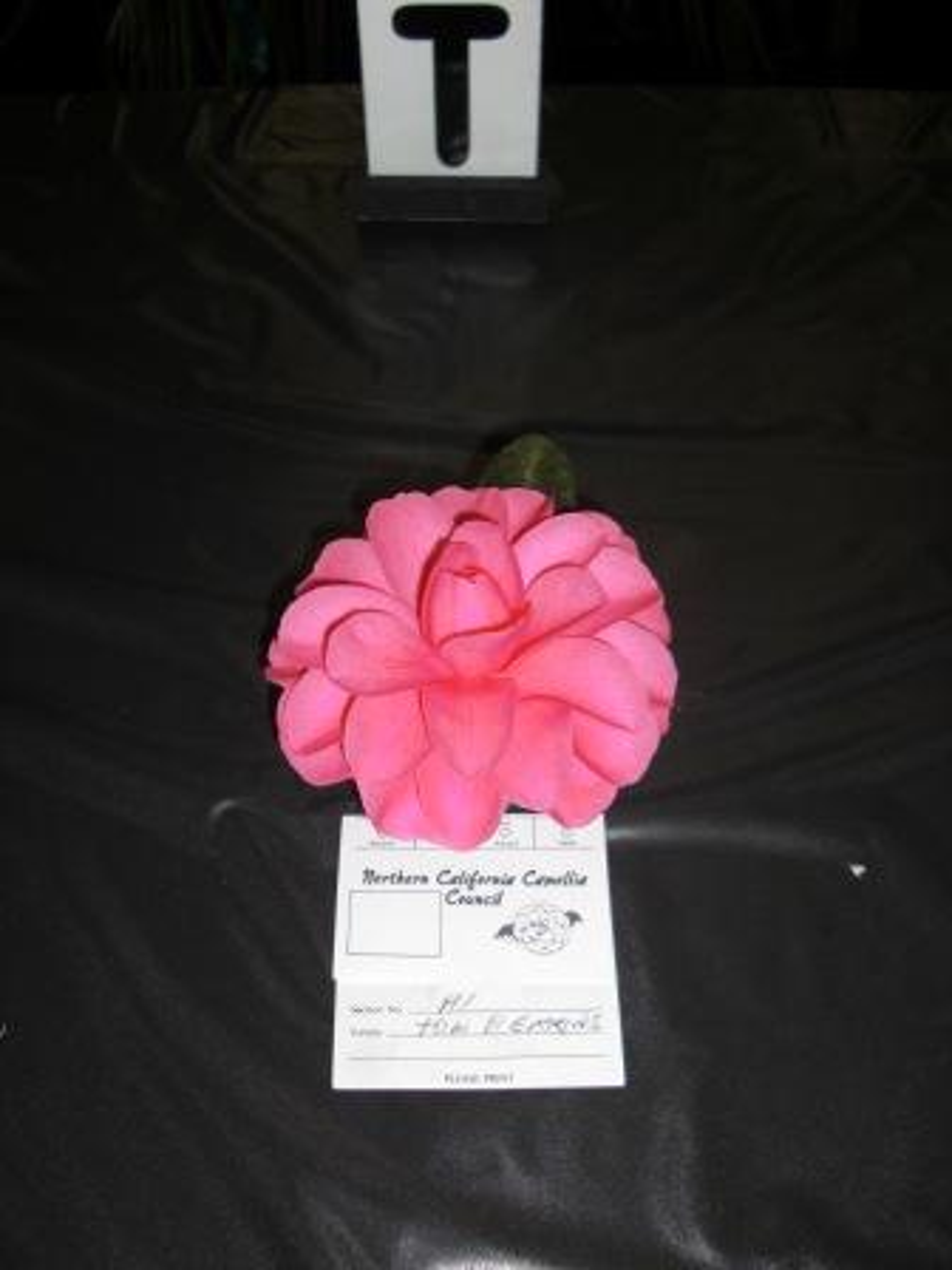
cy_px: 635
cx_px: 476
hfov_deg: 39.7
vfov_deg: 51.4
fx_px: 1320
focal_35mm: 36
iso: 50
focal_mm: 6.3
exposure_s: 1/60
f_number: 2.8
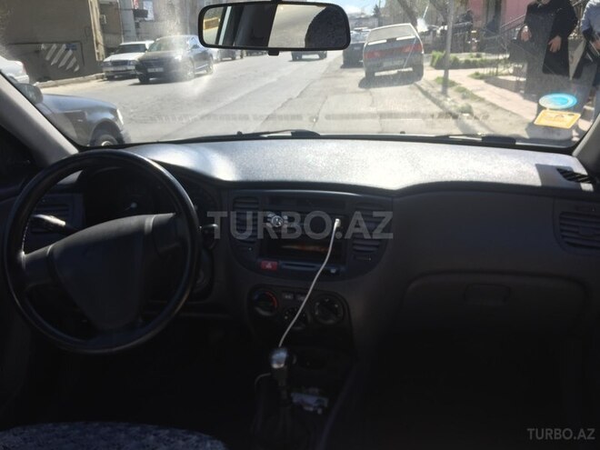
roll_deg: +1.5
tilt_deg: -16.1
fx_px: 503
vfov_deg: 48.2
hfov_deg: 61.7
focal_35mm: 29
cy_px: 225
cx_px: 300
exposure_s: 1/1041
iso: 32
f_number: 2.2
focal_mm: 4.15
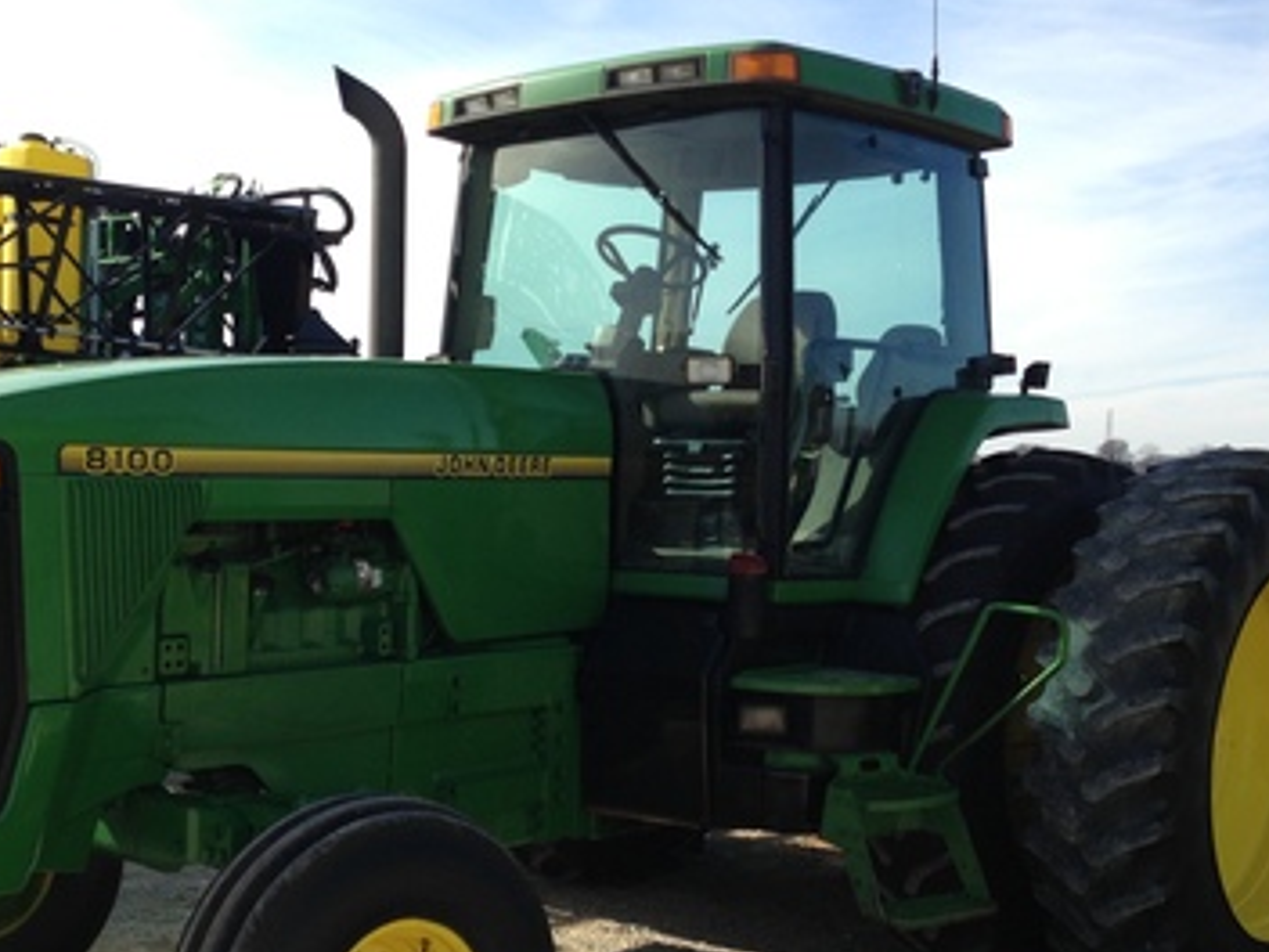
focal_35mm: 51
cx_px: 512
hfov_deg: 37.4
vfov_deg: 28.5
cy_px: 595
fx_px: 1870
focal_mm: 4.13
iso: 50
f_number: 2.4
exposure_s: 1/1022
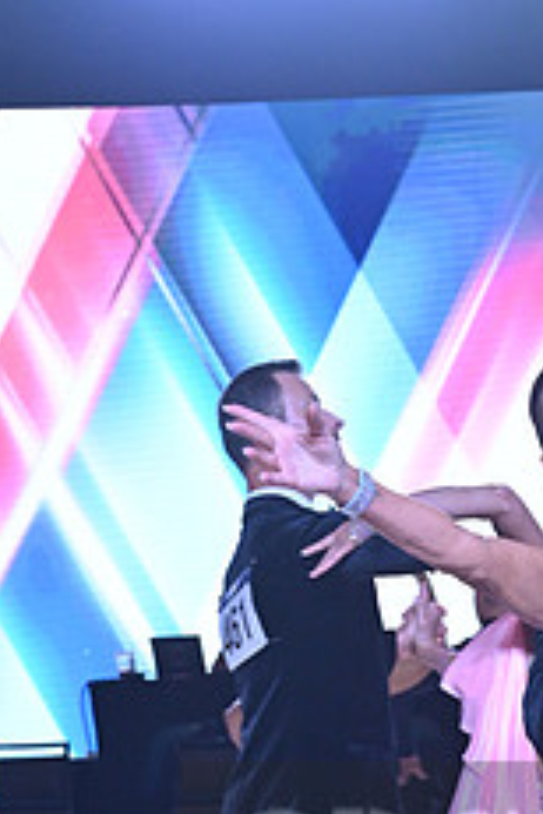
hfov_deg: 7.7
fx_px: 3982
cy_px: 881
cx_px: 668
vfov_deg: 11.5
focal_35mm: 176
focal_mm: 70
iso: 2000
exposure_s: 1/400
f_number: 7.1
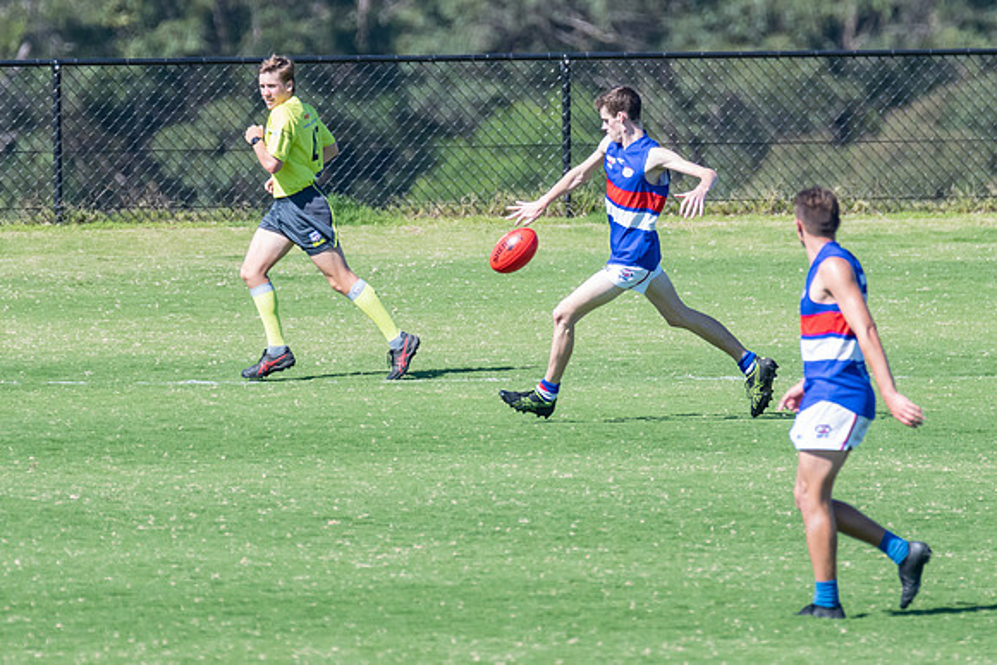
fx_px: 29381
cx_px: 522
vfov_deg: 1.3
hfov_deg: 1.9
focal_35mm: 1061
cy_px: 275
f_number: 7.1
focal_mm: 550
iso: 1000
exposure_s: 1/2000
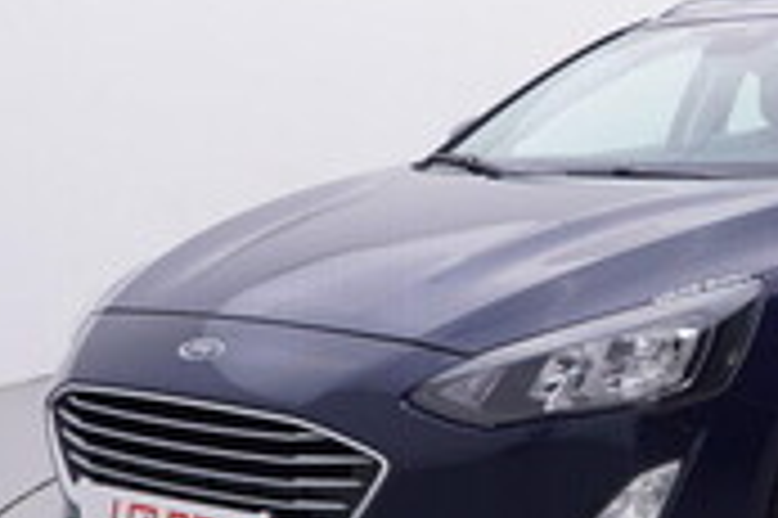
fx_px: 1546
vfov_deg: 19.0
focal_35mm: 72
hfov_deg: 26.0
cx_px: 866
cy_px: 254
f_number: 5
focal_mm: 15
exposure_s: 1/80
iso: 200
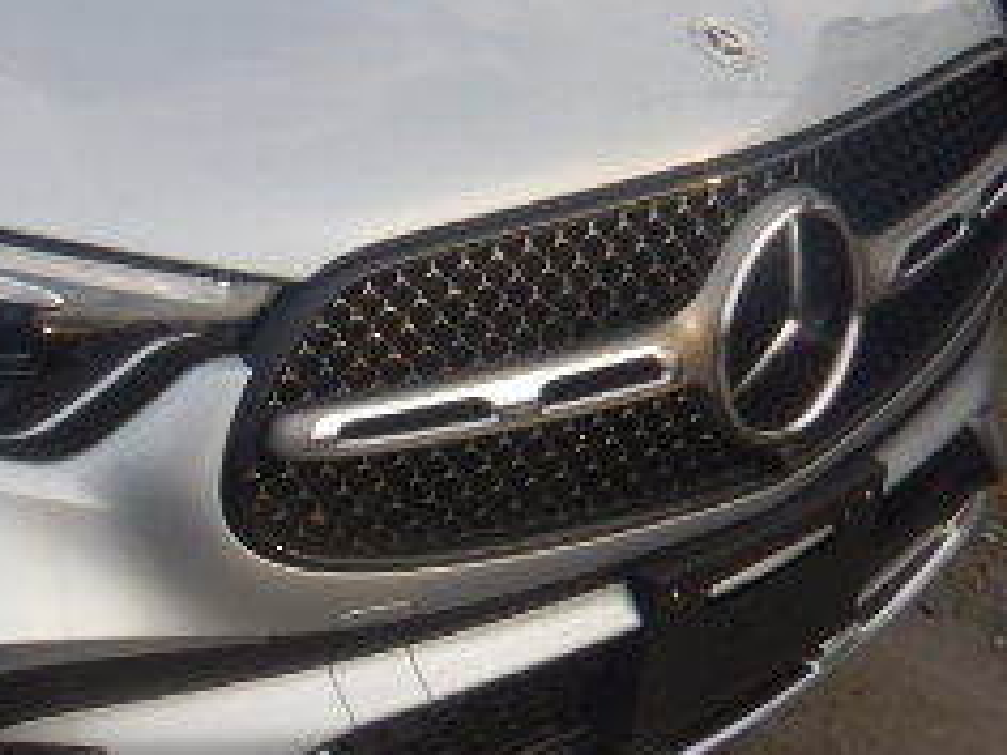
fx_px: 1891
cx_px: -154
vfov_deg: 22.3
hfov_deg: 26.9
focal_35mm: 65
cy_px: 149
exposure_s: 1/80
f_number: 2.8
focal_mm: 4.3
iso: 125
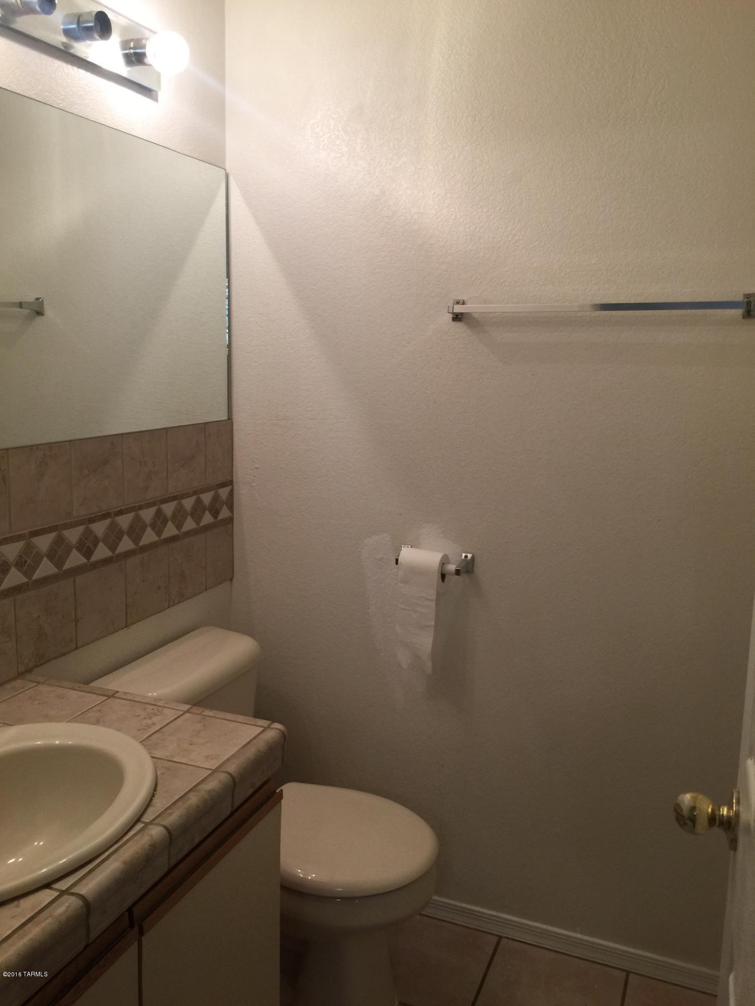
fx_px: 843
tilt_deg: -9.0
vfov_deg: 61.7
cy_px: 503
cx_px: 378
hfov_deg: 48.2
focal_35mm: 29
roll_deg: -0.7
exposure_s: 1/30
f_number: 2.2
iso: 32
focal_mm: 4.15
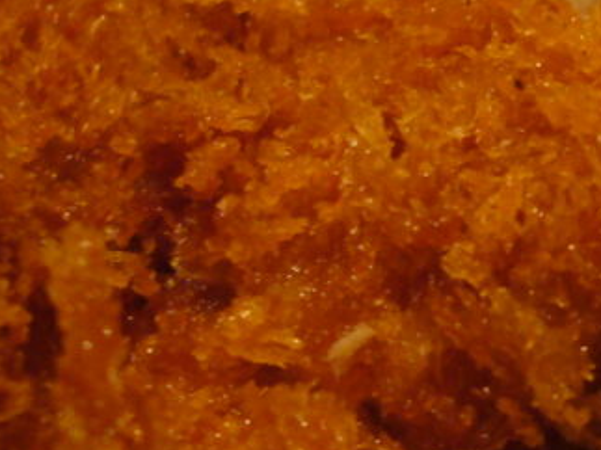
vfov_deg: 13.3
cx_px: 759
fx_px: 1926
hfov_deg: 16.8
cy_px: 251
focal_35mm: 111
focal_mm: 5.8
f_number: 2.8
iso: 200
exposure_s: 1/8
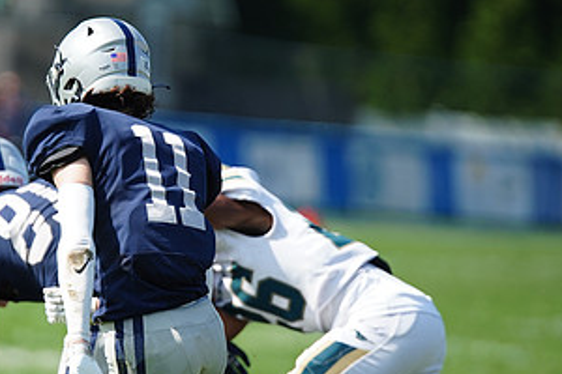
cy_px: 209
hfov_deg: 3.6
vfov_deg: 2.4
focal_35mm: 580
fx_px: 9054
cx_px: 114
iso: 400
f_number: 2.8
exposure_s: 1/4000
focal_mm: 300
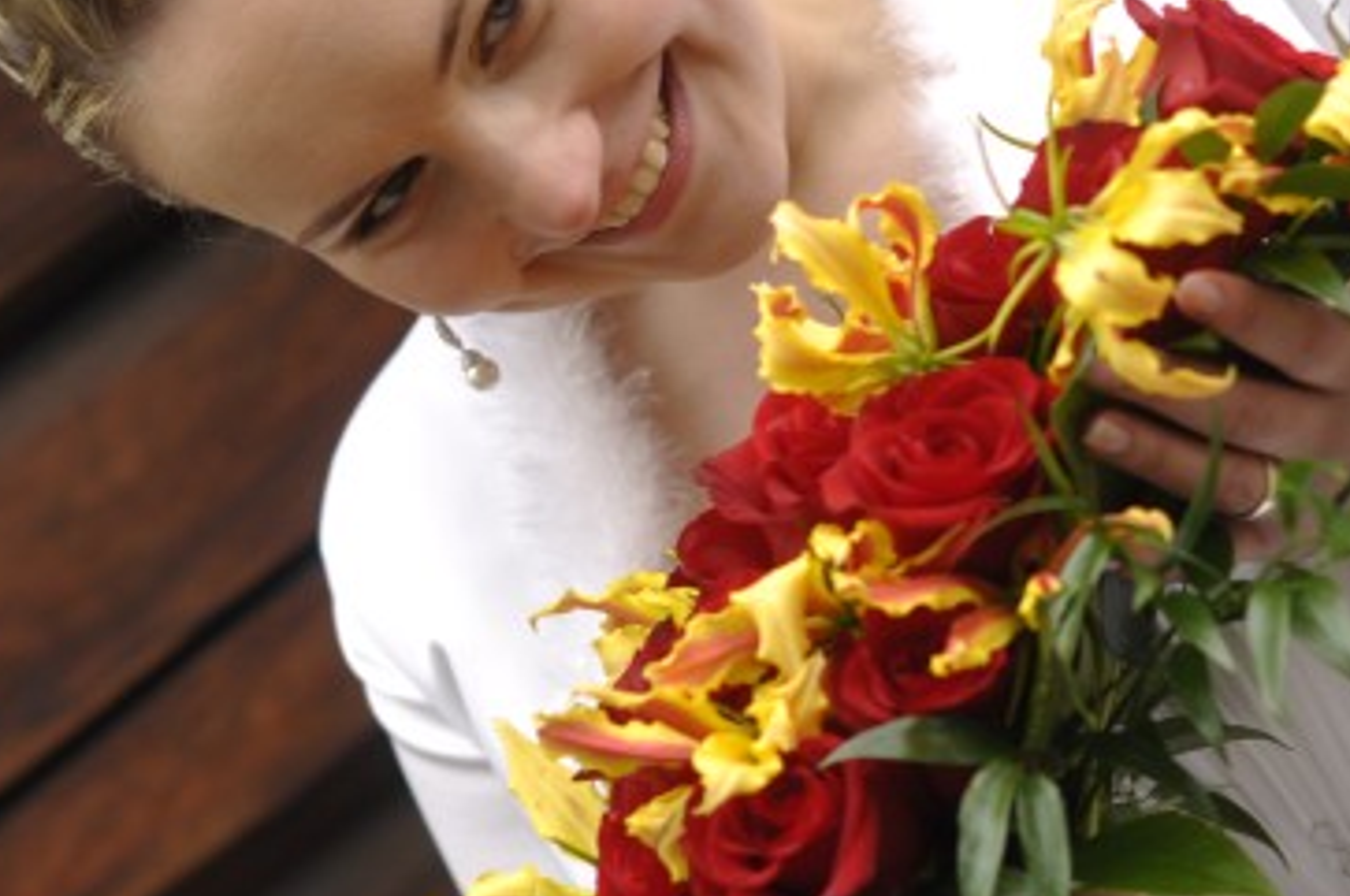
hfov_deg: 11.1
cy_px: 204
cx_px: 844
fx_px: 6966
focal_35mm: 186
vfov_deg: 7.4
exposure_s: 1/100
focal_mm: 50
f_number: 2.8
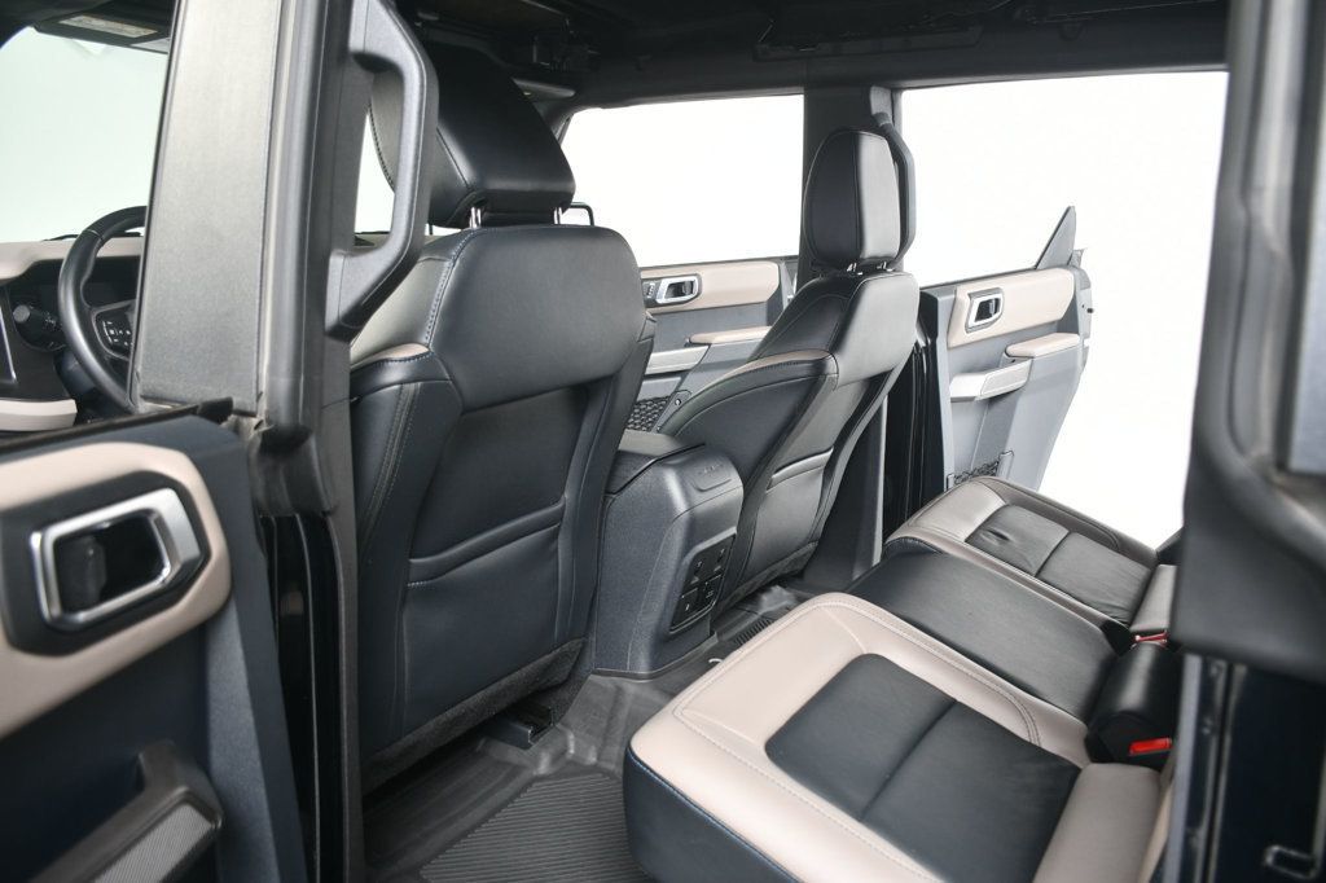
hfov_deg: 67.4
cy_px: 442
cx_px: 663
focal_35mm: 27
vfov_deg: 47.9
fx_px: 994
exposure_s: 1/160
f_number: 3.5
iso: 100
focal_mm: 18
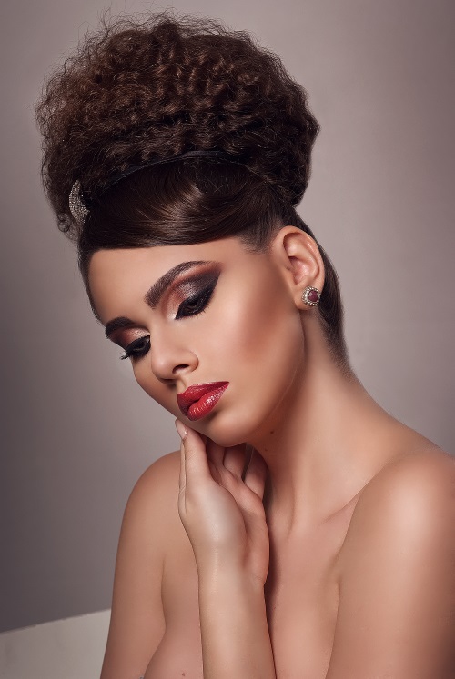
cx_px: 228
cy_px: 340
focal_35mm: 99
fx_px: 1872
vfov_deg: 20.6
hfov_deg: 13.9
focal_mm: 66
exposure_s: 1/250
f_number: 8
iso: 200
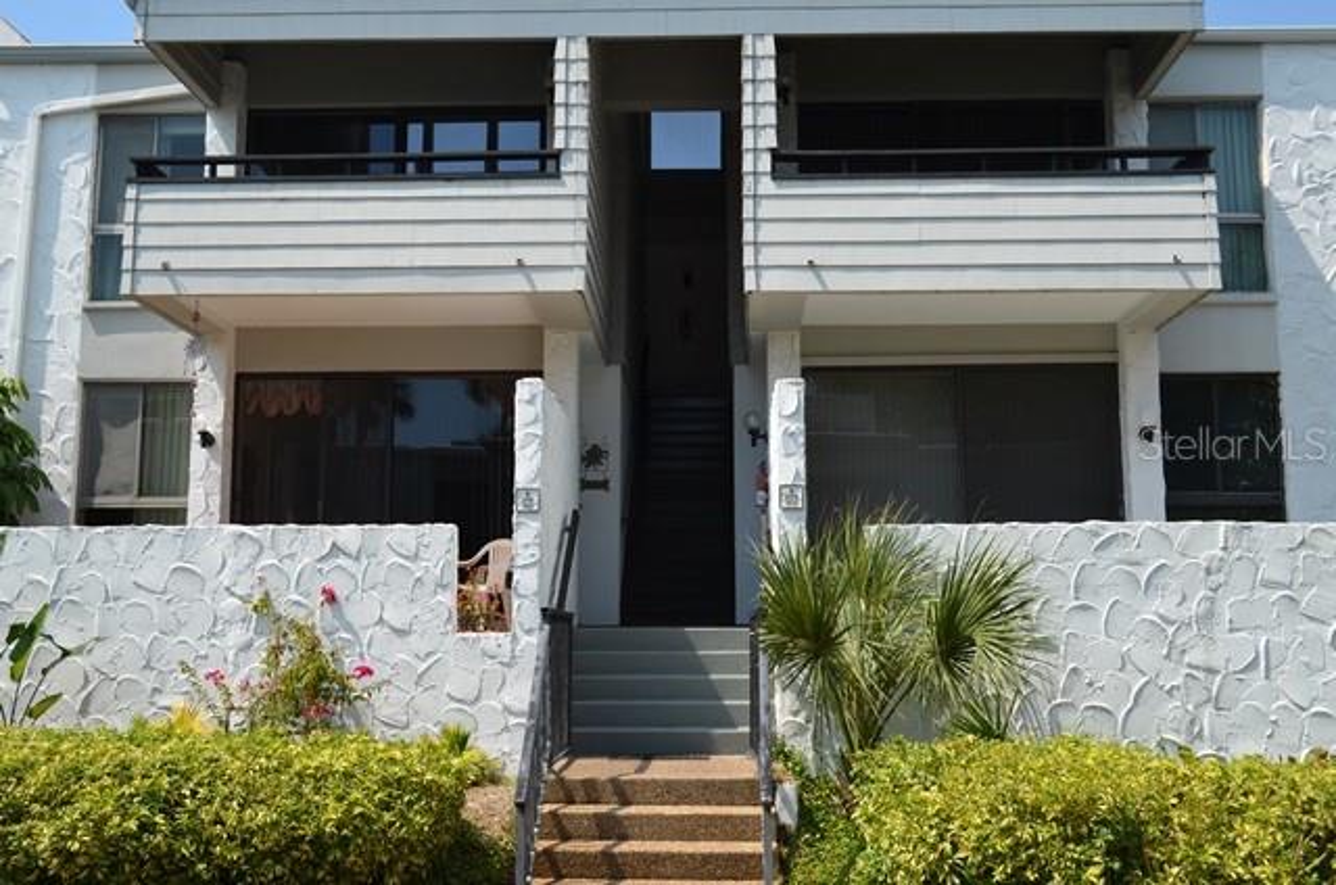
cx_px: 668
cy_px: 442
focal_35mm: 36
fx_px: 1333
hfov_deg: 53.2
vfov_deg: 36.7
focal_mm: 24
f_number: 8
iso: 110
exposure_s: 1/250
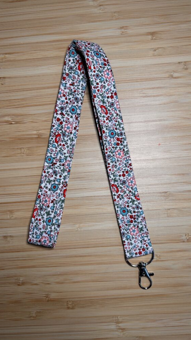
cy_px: 168
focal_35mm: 29
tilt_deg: -87.3
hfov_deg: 40.2
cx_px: 96
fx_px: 261
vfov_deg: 66.1
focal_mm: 5.7
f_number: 1.5
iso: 50
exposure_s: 1/121
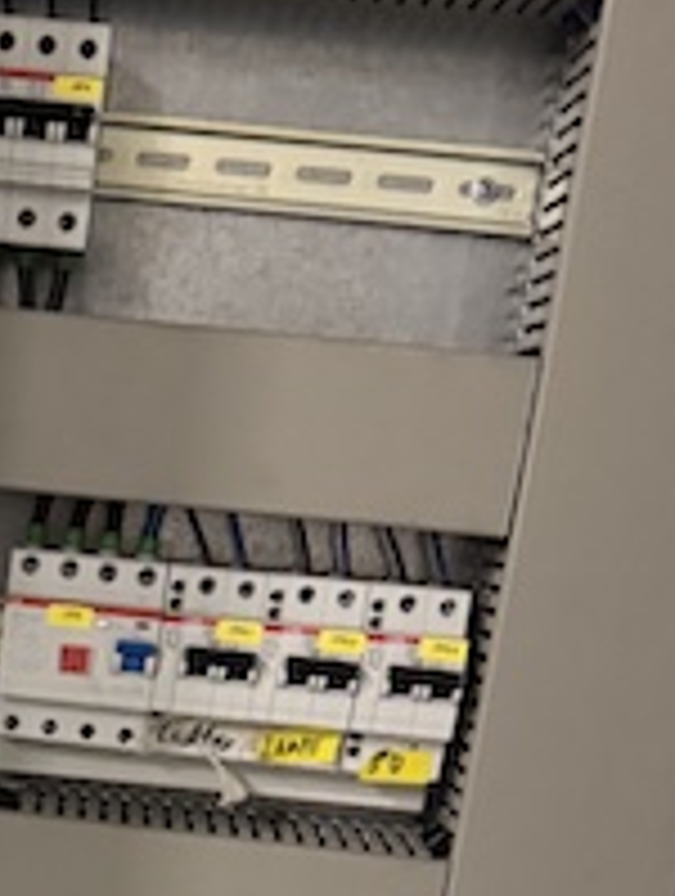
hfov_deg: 18.3
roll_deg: -8.4
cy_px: 968
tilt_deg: -10.3
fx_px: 1996
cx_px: -117
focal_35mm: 77
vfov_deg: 23.8
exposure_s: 1/30
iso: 1000
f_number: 1.78
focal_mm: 6.76
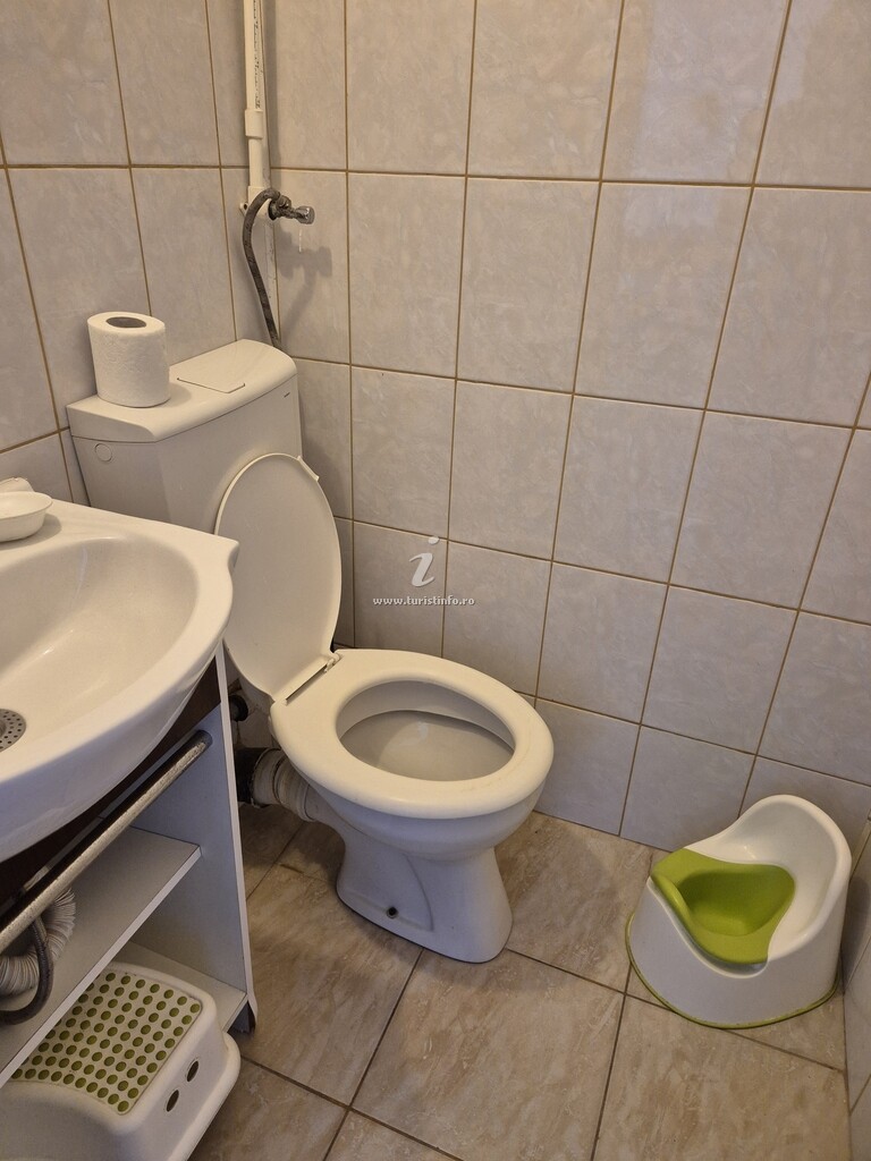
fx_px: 772
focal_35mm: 23
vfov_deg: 73.9
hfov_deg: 58.9
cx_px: 436
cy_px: 580
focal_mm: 5.4
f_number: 1.8
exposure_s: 1/100
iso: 400
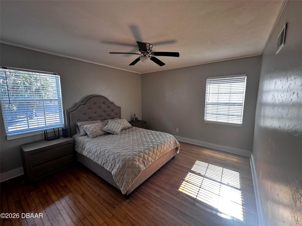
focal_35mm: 14
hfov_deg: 102.1
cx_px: 151
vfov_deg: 85.7
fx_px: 122
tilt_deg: -7.0
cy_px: 113
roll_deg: +0.5
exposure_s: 1/99
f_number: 2.2
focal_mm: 2.22
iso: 80
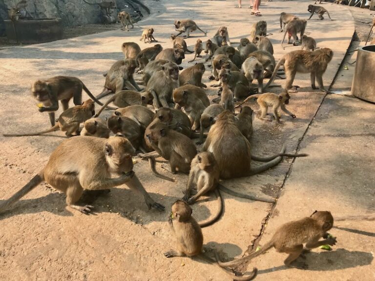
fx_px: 303
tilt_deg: -23.0
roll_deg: +1.1
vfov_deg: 49.7
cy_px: 140
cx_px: 188
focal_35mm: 28
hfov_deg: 63.4
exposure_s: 1/903
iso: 20
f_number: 1.8
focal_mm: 3.99
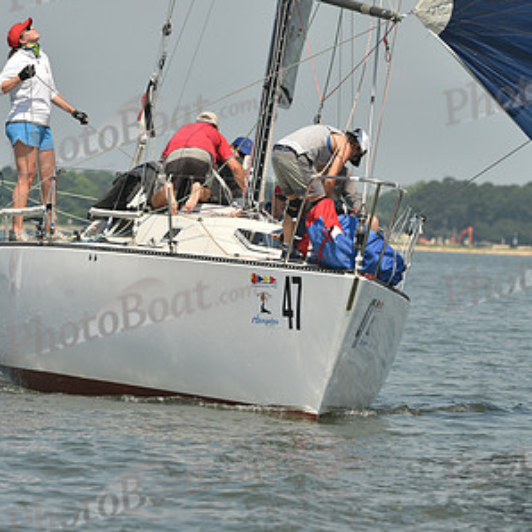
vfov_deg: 3.8
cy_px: 197
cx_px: 352
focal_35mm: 464
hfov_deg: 3.8
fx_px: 8068
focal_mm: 280
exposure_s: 1/1250
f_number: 7.1
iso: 320
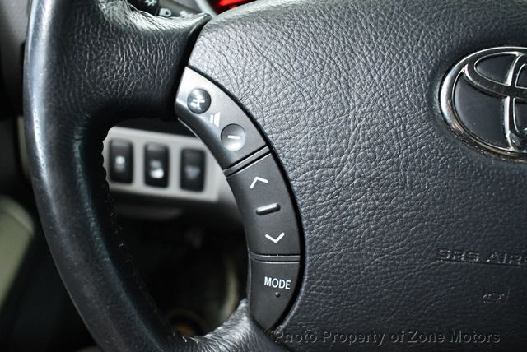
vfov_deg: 36.9
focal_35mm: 36
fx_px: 527
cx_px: 264
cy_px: 176
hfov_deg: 53.1
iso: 4000
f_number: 3.5
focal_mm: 18
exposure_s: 1/60
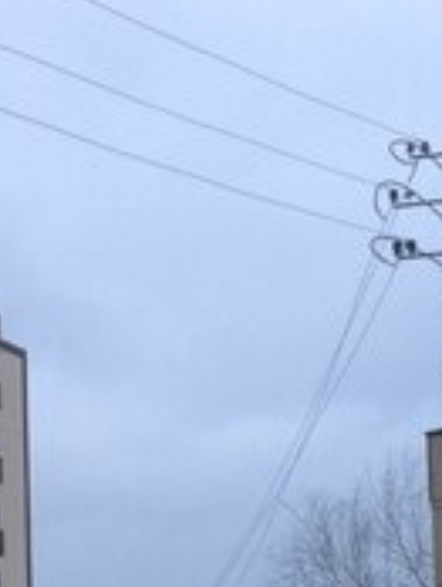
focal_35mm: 94
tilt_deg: +4.6
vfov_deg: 19.2
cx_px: -71
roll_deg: +0.2
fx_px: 1596
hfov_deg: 15.3
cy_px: 766
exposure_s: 1/60
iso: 64
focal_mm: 4.12
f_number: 2.4
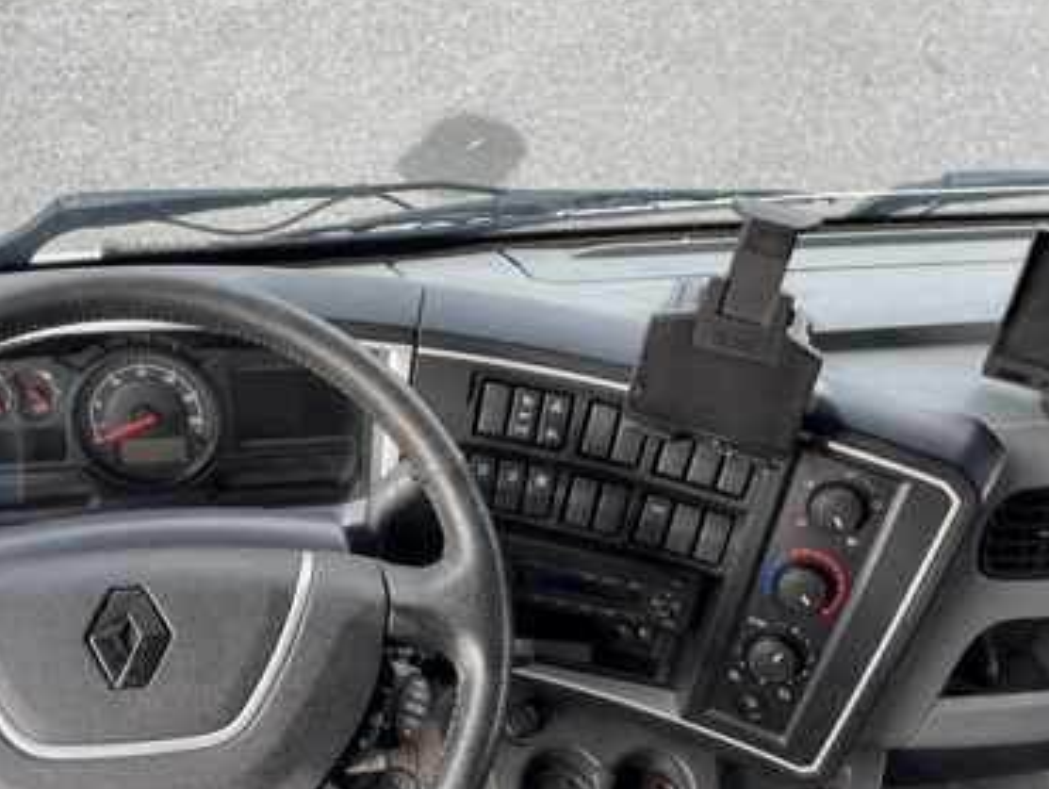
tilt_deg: -52.5
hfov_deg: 44.6
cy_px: 551
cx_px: 433
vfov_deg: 34.0
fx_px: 1274
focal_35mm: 42
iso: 40
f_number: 1.6
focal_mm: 4.2
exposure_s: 1/121
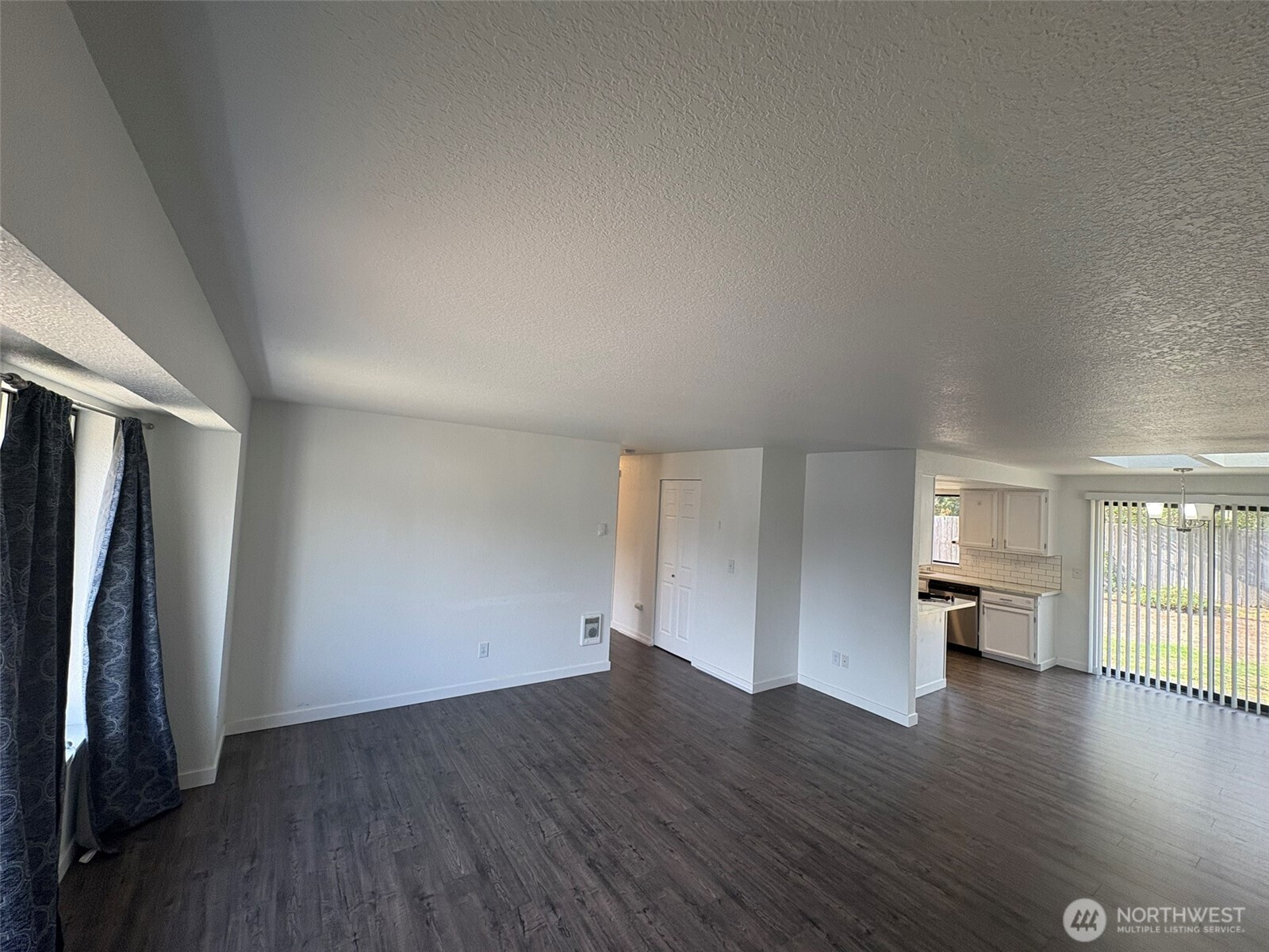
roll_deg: -2.5
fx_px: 513
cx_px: 634
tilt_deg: +2.5
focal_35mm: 14
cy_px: 476
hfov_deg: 102.1
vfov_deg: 85.7
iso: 125
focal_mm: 2.22
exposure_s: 1/120
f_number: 2.2
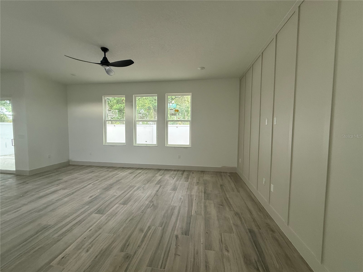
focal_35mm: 14
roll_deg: -0.6
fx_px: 147
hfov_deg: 102.1
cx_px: 182
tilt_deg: -3.3
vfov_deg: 85.7
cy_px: 136
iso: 320
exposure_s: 1/90
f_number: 2.2
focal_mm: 2.22
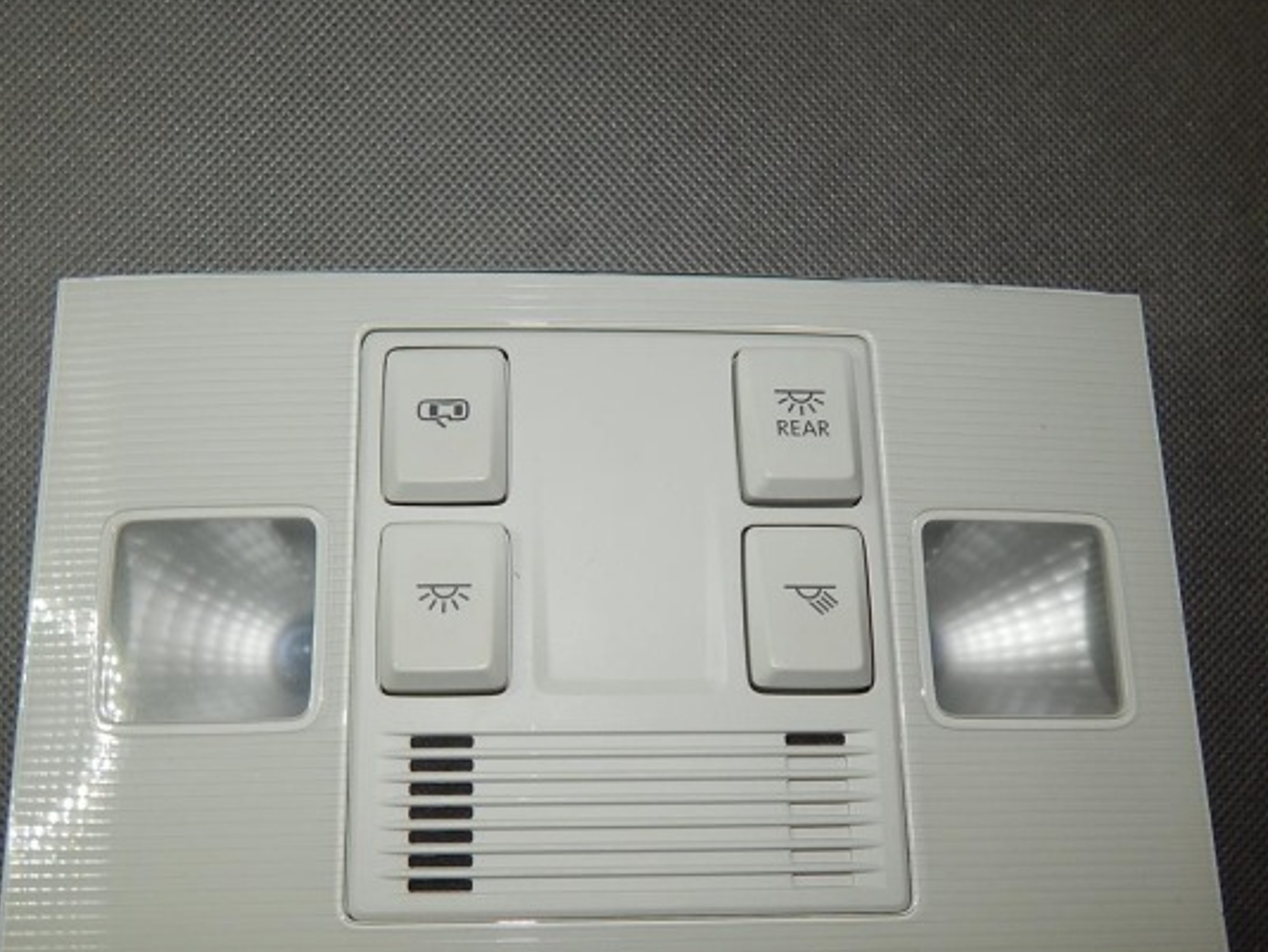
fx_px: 1136
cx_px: 582
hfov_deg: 58.3
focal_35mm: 31
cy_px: 634
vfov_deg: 44.8
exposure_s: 1/30
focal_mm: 4
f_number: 6
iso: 160
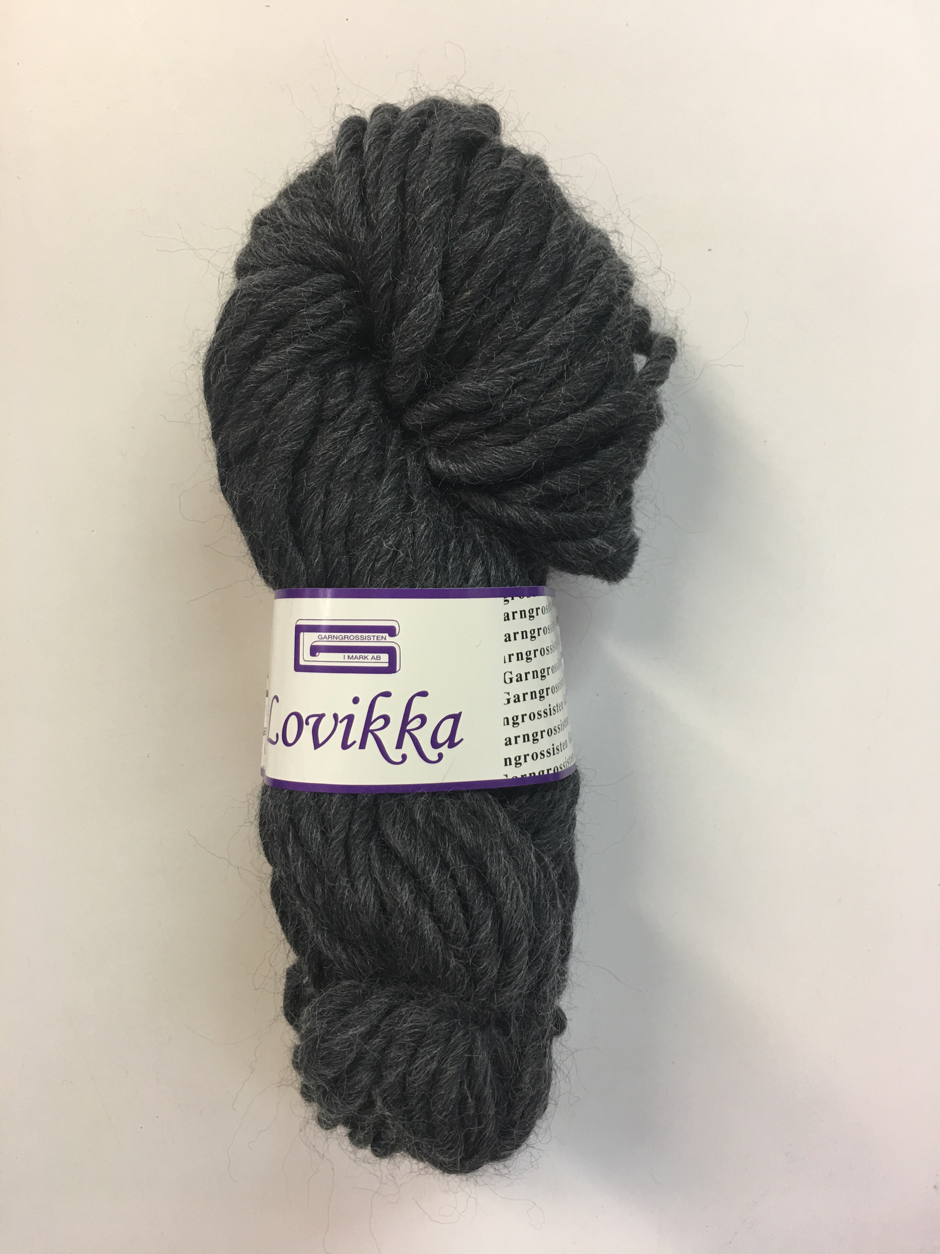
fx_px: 1050
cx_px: 470
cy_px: 627
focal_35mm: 29
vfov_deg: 61.7
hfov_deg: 48.2
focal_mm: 4.15
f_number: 2.2
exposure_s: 1/17
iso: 40
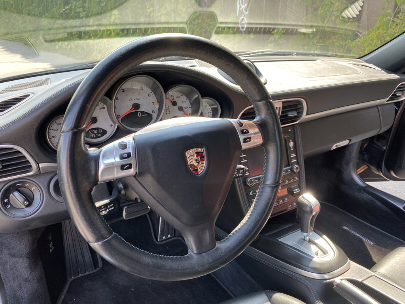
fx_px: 304
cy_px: 152
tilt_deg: -21.3
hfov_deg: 67.3
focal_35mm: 26
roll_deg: -0.6
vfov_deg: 53.1
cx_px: 202
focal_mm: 4.25
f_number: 1.8
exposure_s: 1/122
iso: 32
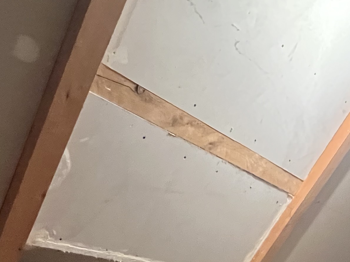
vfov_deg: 26.1
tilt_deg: -1.5
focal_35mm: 44
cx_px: 259
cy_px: 371
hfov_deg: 41.8
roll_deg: +1.8
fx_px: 445
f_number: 1.8
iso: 1000
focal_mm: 1.57
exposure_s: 1/50
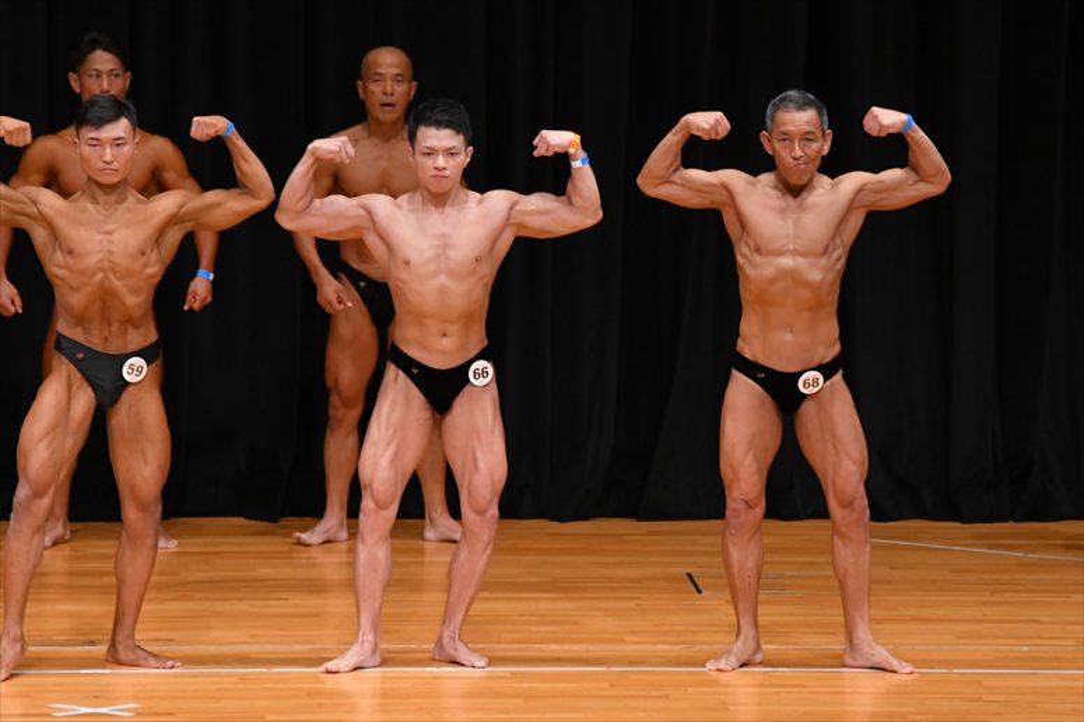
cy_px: 361
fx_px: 8126
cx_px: 542
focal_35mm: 270
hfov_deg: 7.6
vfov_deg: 5.1
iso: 3200
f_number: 5.6
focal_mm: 180
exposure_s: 1/400
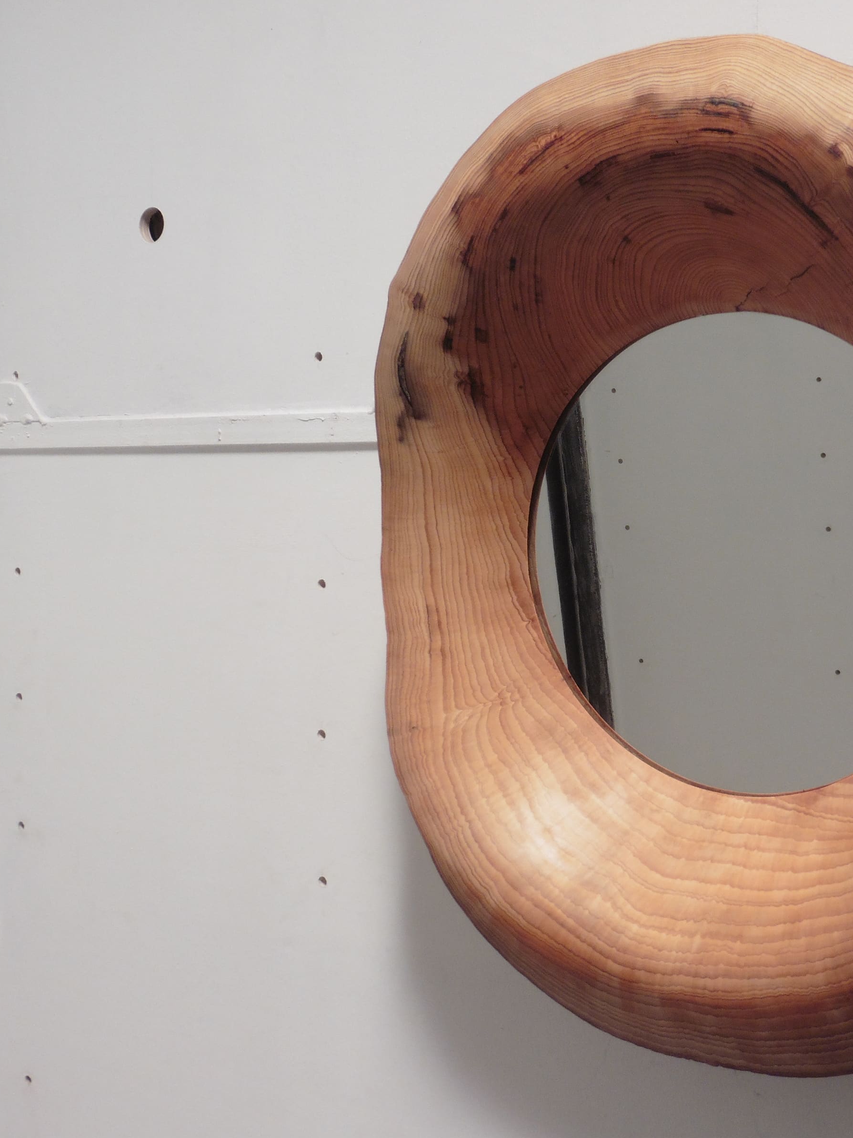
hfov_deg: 34.2
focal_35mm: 41
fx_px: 1347
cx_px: 663
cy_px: 564
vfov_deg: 45.8
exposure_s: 1/60
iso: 100
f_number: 3.6
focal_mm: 5.4
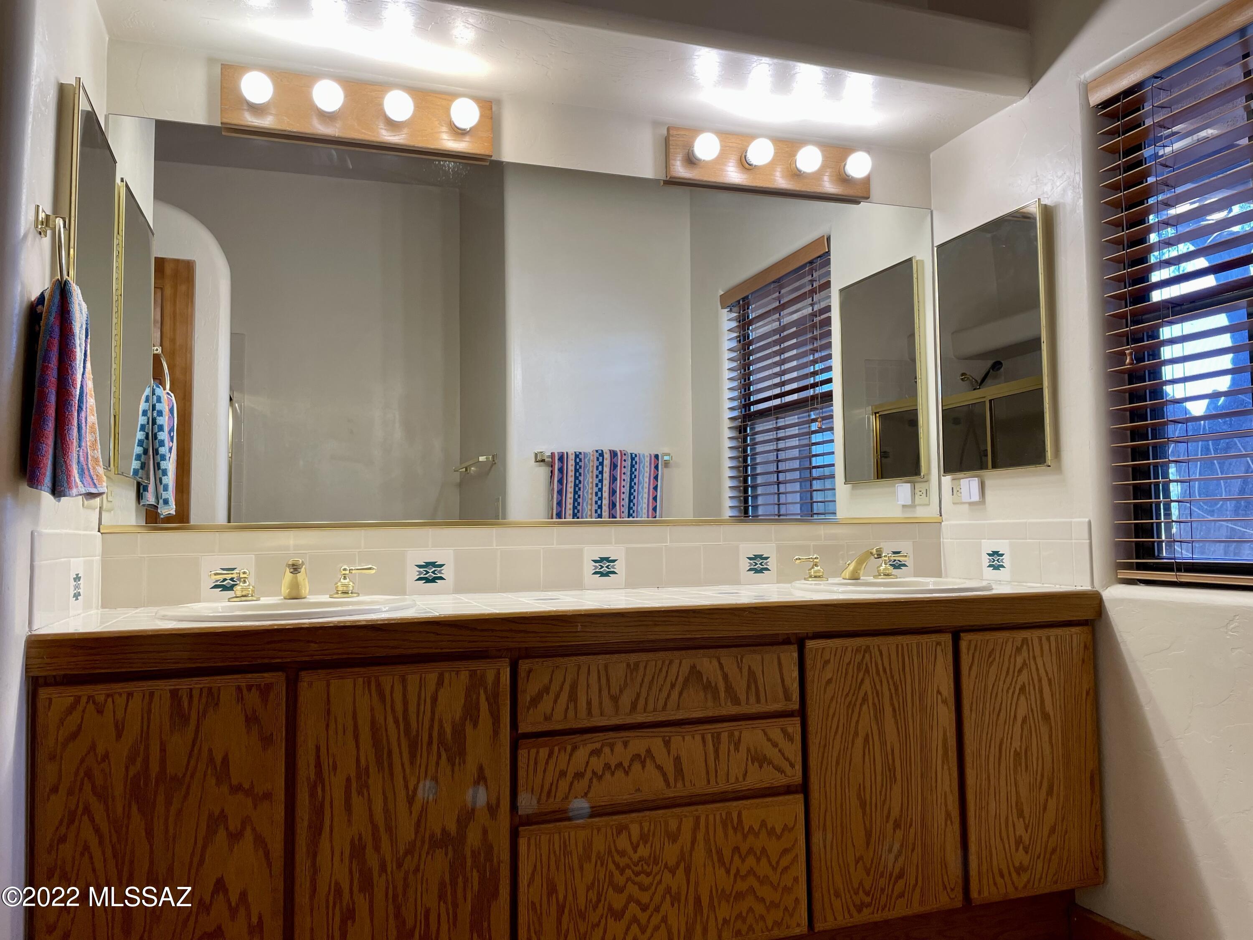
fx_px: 941
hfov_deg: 67.3
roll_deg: +0.9
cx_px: 626
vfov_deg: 53.1
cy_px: 470
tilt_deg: +3.2
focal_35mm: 26
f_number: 1.6
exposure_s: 1/120
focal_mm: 4.2
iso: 64
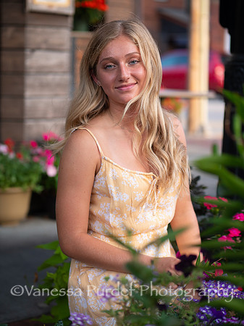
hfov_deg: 17.2
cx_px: 122
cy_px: 163
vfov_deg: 22.8
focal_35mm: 86
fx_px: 809
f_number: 1.6
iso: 200
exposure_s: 1/500
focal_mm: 43
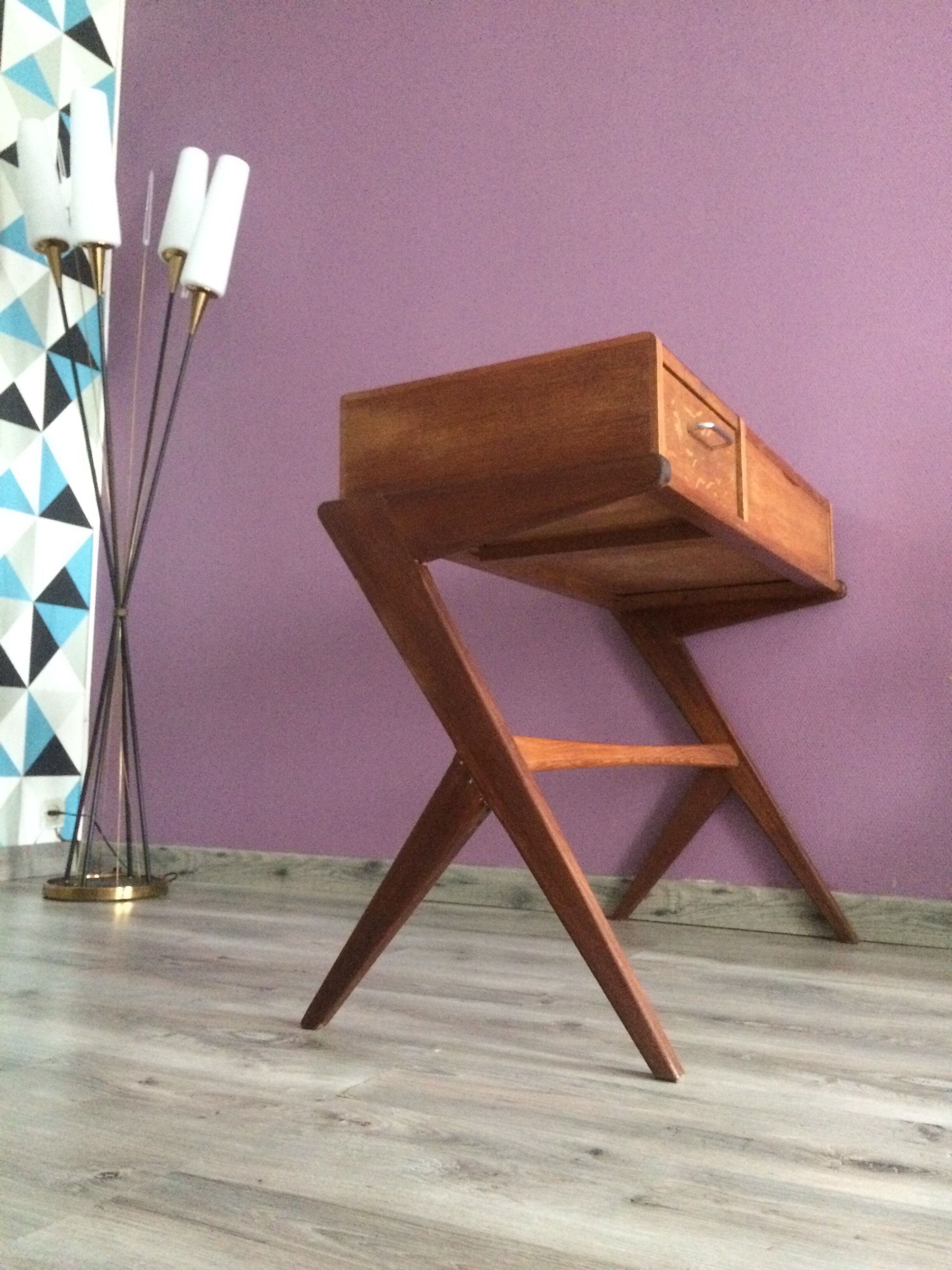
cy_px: 635
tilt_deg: +3.2
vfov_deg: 61.7
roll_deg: -0.2
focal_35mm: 29
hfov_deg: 48.2
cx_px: 476
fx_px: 1063
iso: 640
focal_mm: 4.15
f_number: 2.2
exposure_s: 1/17
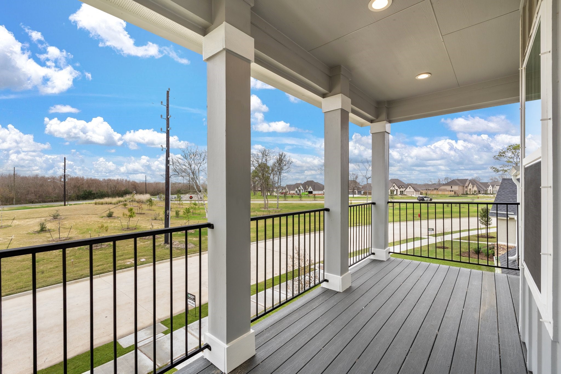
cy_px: 187
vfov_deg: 72.0
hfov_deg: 95.0
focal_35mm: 16
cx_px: 280
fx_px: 257
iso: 400
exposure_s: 1/60
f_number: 9
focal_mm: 16.5
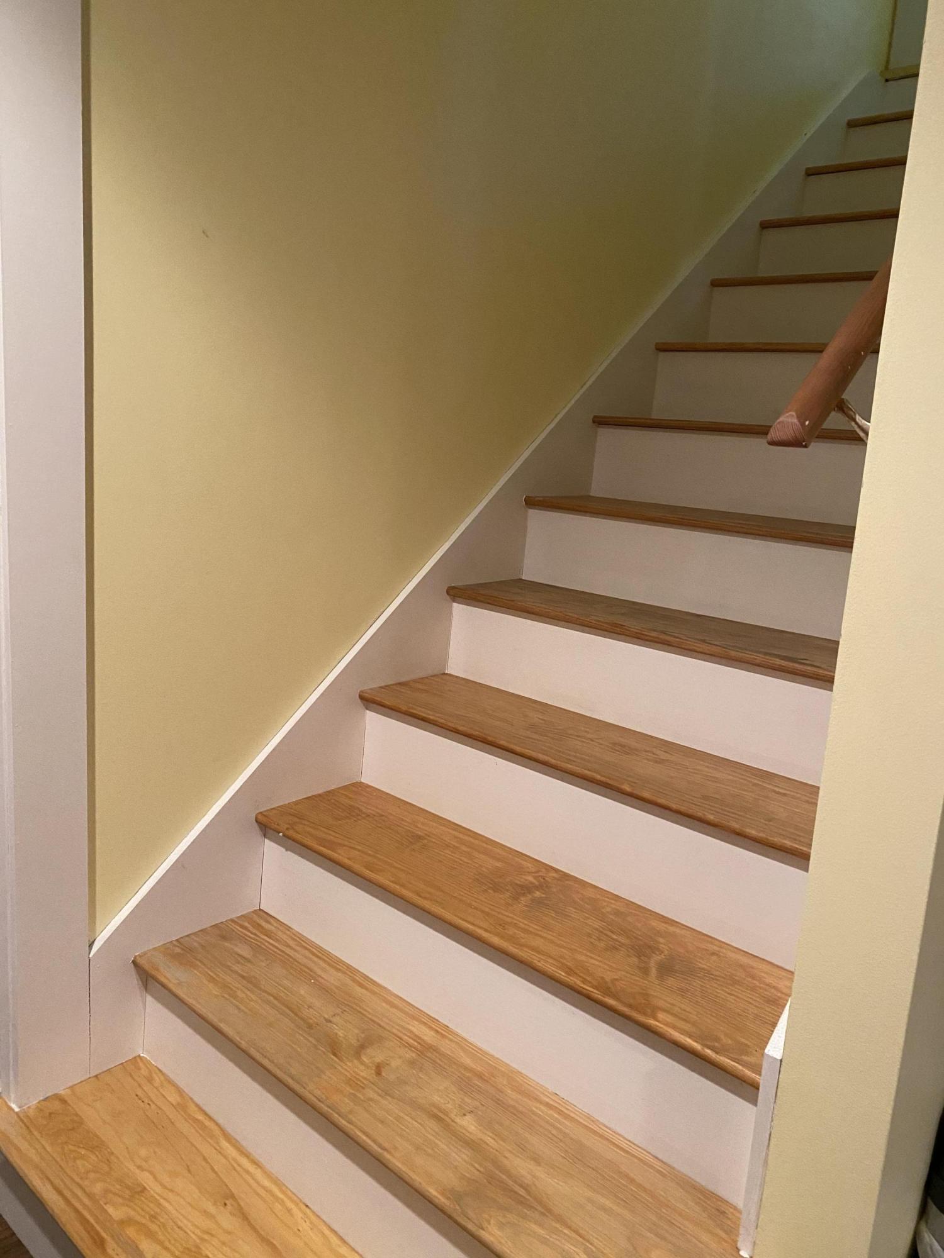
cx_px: 472
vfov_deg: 67.3
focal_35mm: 26
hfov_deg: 53.1
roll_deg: -4.0
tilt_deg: -9.8
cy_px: 629
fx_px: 945
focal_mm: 4.25
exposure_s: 1/60
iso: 500
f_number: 1.8
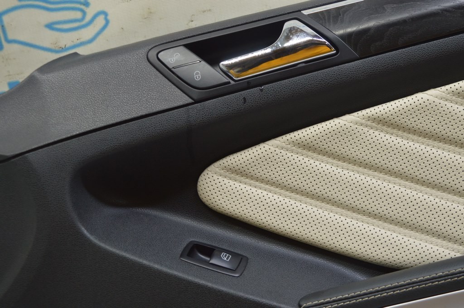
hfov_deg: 37.9
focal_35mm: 52
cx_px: 232
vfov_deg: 25.7
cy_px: 154
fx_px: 676
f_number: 5.6
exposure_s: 1/25
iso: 400
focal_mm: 35
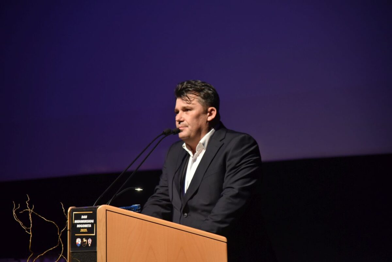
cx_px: 196
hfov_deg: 17.1
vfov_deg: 11.4
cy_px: 131
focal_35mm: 120
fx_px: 1307
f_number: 4
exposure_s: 1/60
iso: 2800
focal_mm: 120
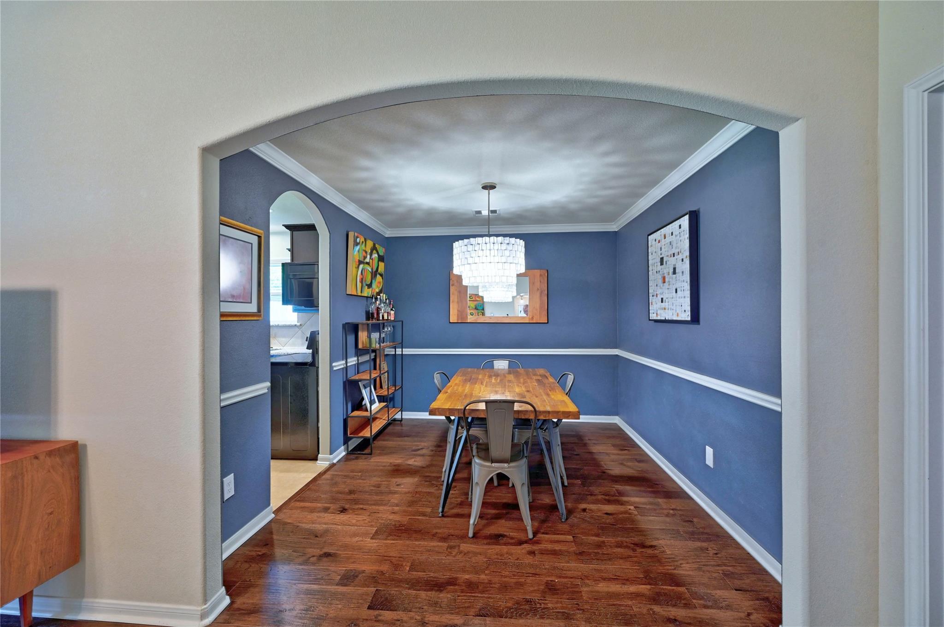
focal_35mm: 14
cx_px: 472
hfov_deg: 104.3
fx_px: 367
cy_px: 314
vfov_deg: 81.1
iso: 400
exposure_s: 1/2.5
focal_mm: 14
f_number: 8
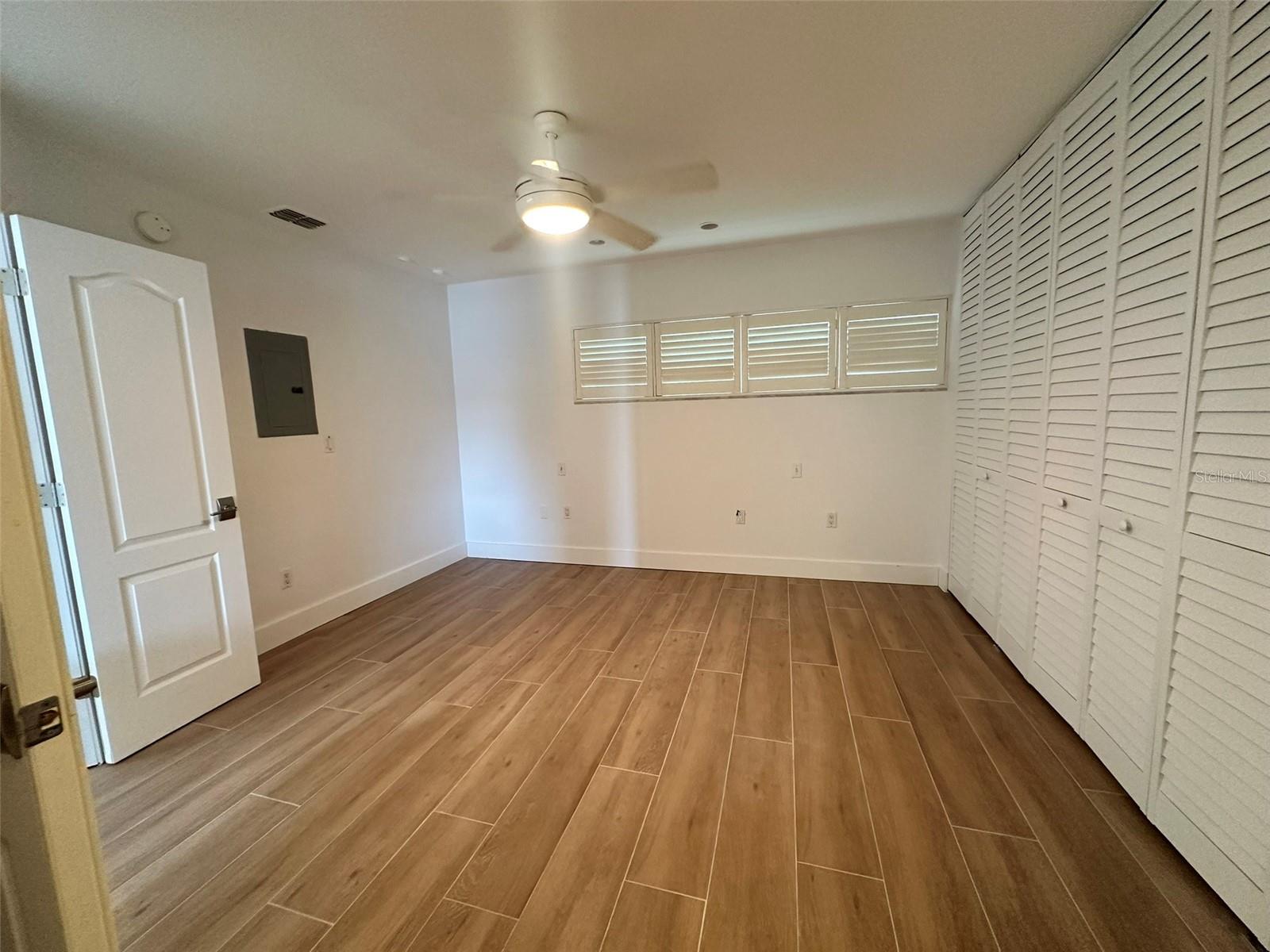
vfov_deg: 85.7
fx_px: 514
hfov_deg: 102.1
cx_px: 635
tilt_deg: -7.0
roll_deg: +1.5
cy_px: 476
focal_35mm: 14
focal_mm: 2.22
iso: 320
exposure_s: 1/60
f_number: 2.2
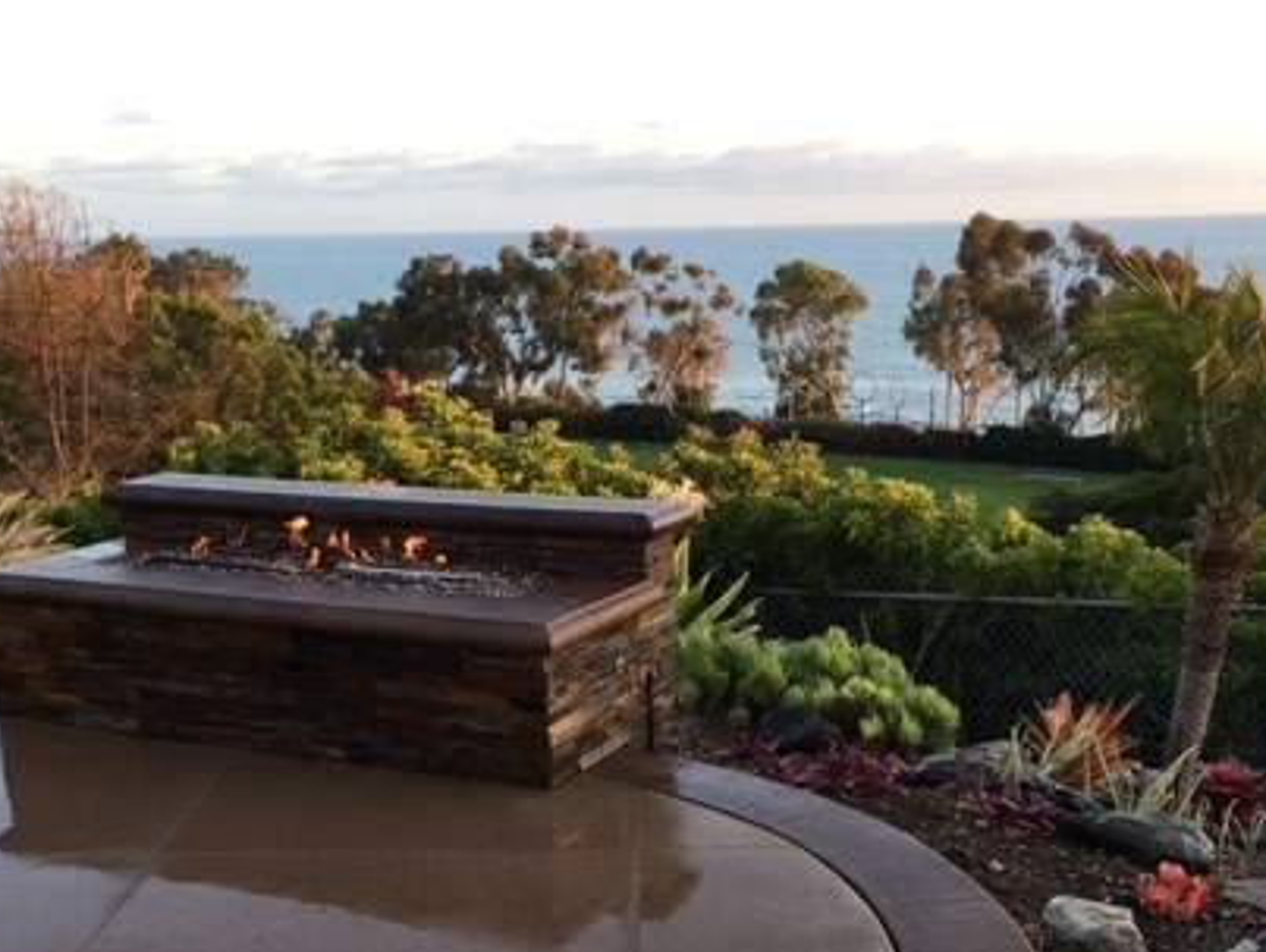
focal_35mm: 46
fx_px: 1684
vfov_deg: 31.2
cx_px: 653
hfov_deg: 41.2
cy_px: 672
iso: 25
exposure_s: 1/120
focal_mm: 4.15
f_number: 2.2
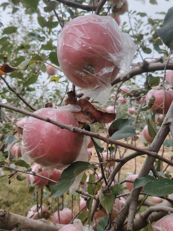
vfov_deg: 55.4
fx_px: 220
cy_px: 116
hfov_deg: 42.9
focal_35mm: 33
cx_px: 86
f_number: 1.75
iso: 781
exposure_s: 1/400
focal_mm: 5.25
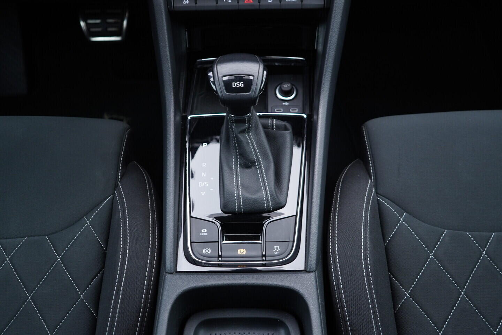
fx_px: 502
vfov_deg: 36.9
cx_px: 251
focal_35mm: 36
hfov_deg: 53.1
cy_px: 168
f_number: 2.8
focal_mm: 24
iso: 320
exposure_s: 1/40
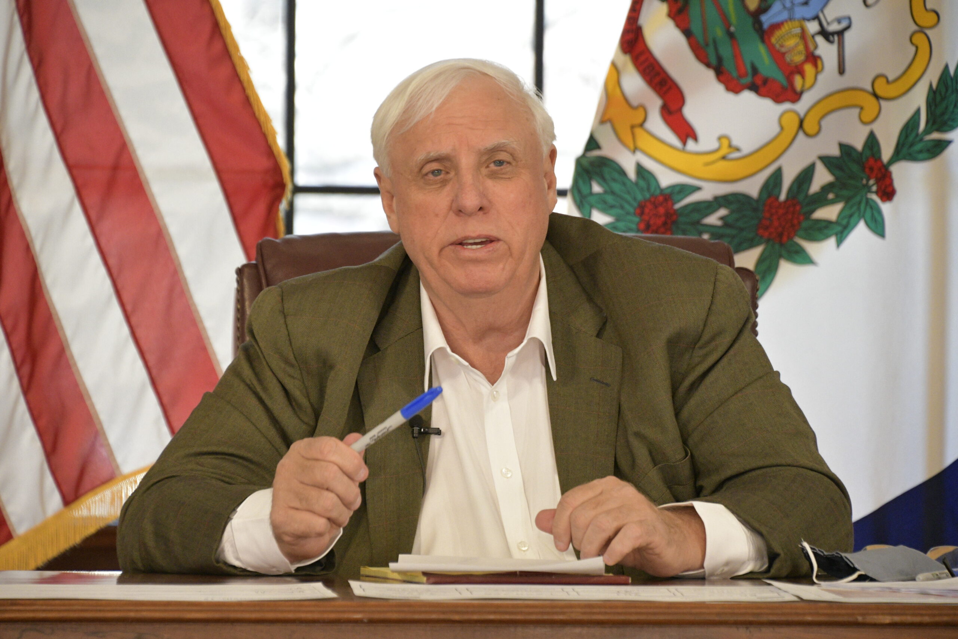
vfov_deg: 5.4
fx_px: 6786
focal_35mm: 255
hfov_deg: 8.1
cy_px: 320
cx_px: 479
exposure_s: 1/200
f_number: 6.3
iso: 4000
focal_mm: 170
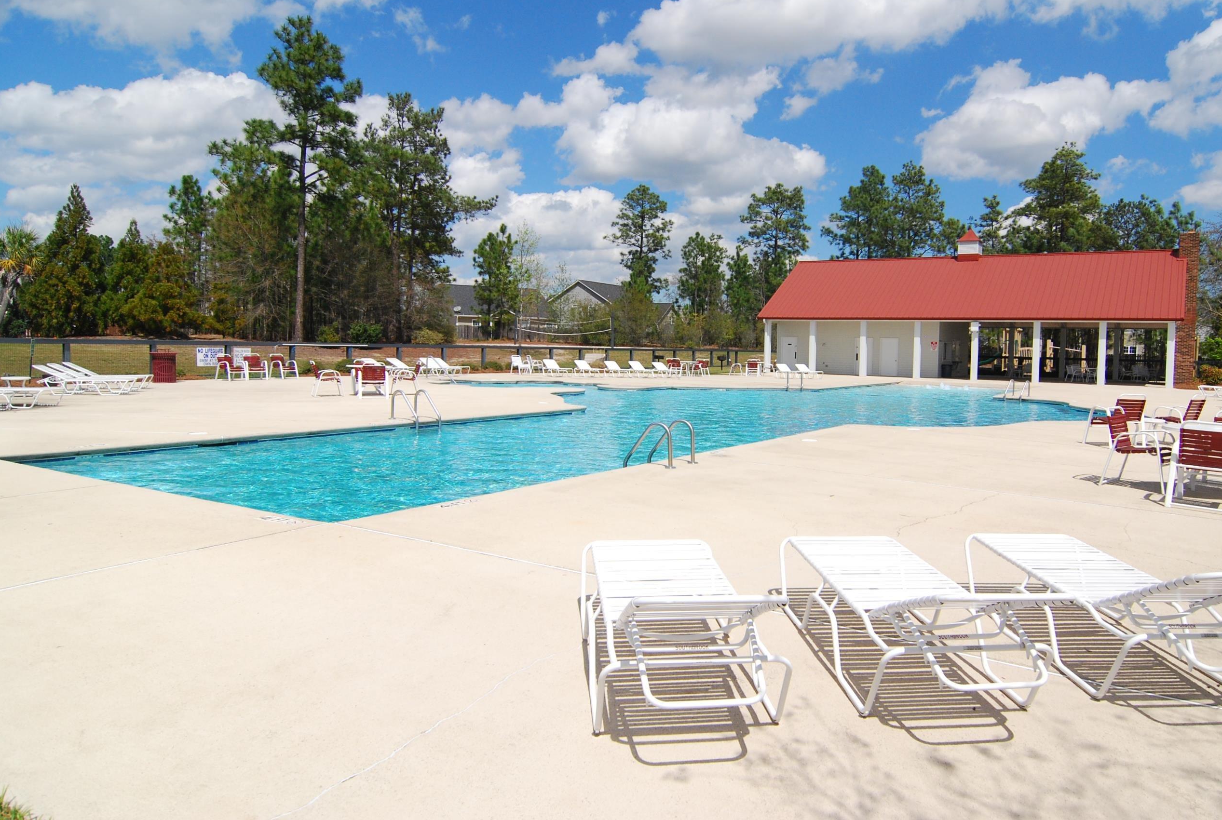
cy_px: 371
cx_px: 689
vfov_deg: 53.3
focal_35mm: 24
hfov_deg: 73.3
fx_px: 816
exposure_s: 1/4000
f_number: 5
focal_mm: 14
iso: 400
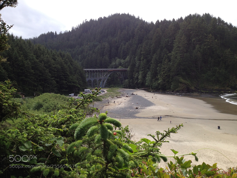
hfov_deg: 52.6
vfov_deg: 40.7
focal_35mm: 35
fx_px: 240
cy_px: 89
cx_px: 118
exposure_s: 1/1493
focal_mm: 4.28
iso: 50
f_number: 2.4
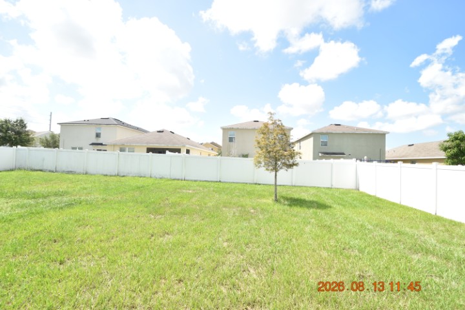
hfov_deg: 100.4
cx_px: 232
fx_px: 194
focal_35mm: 15
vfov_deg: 77.3
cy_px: 155
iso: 200
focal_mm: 10
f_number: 9.5
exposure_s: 1/350
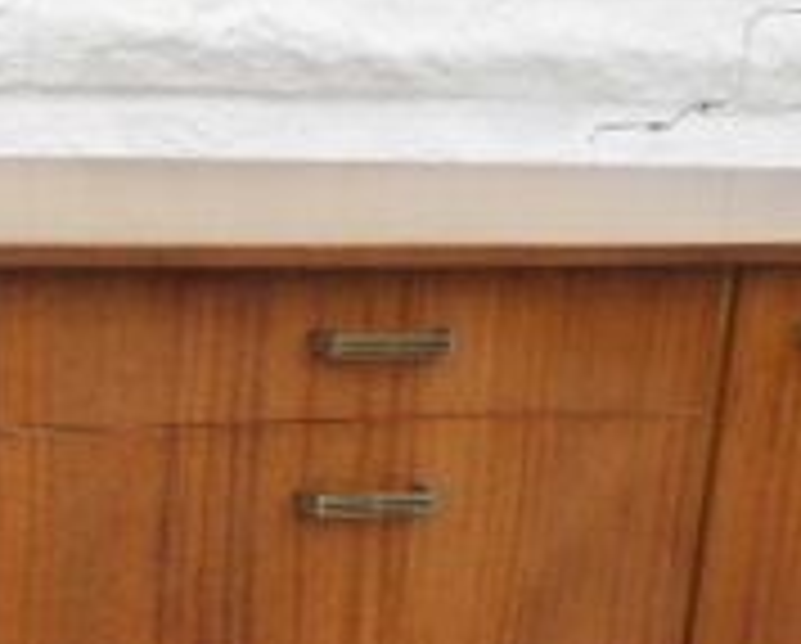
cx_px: 173
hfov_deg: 25.6
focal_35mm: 73
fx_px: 1733
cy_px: 531
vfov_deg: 20.7
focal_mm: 4.5
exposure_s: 1/500
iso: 125
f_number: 3.2
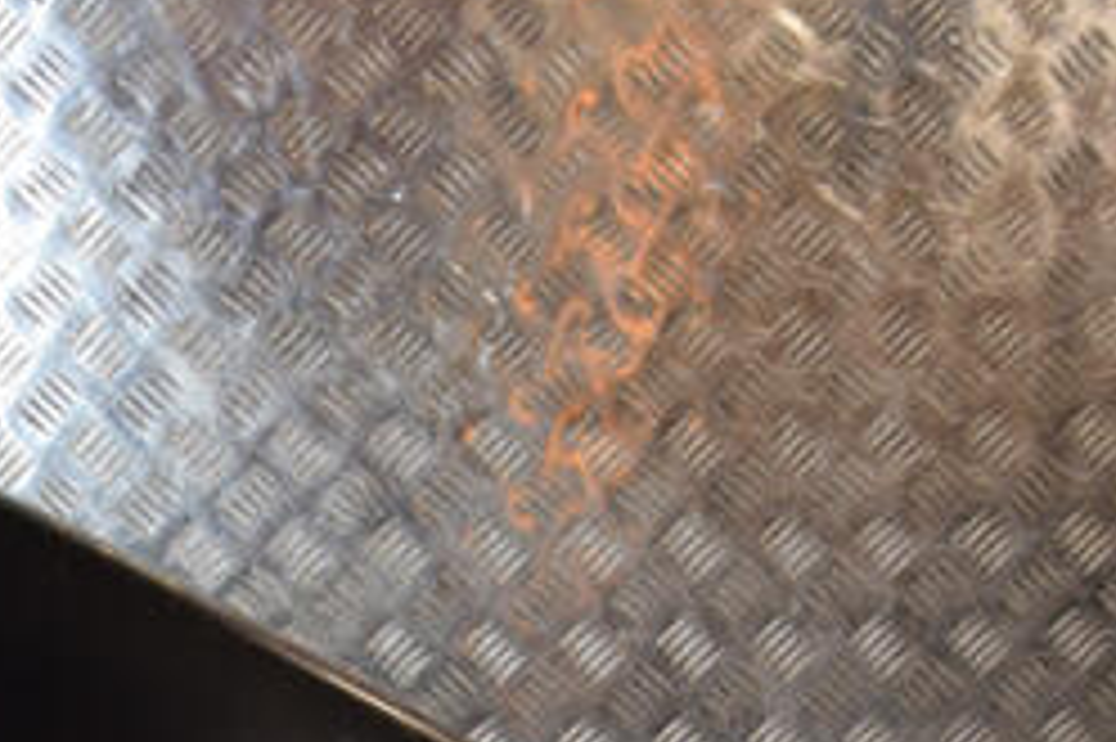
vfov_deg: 16.4
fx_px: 2478
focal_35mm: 80
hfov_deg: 24.0
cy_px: 872
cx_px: -50
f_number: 8
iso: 800
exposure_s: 1/200
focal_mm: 22
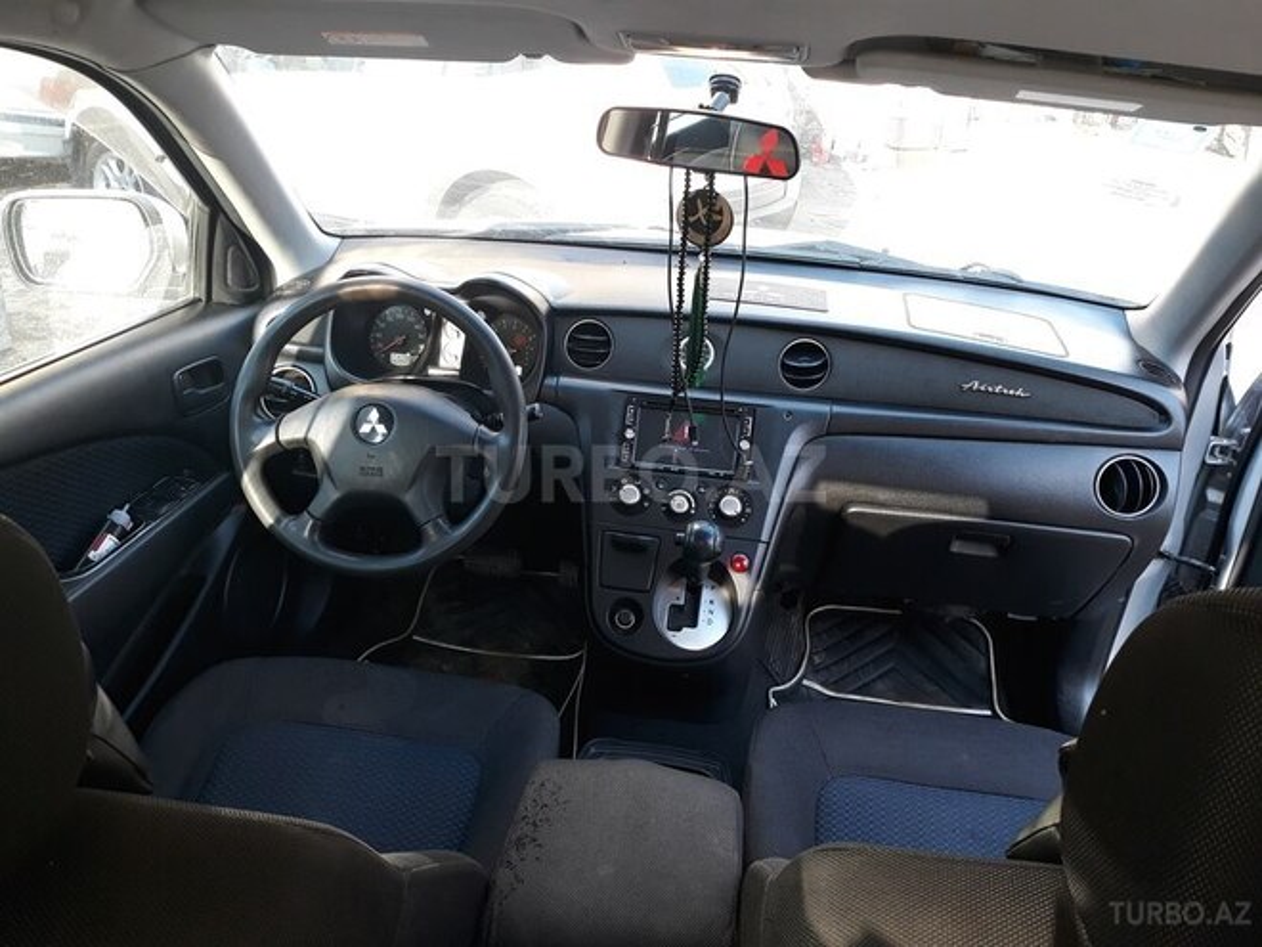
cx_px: 631
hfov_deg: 65.3
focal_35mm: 27
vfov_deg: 51.4
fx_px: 984
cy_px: 474
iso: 80
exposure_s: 1/100
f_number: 1.7
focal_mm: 3.71
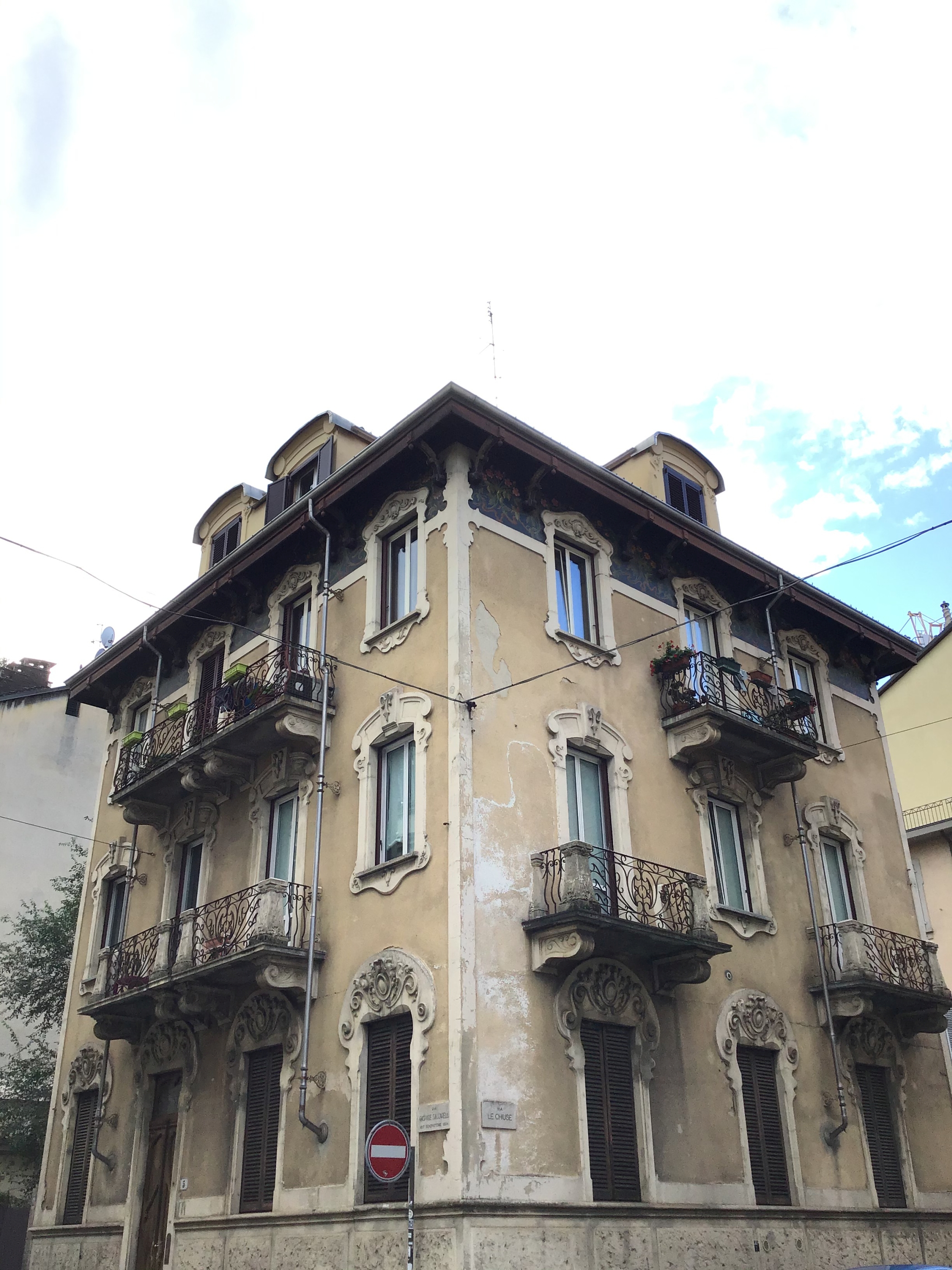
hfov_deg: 45.4
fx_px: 1137
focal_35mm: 31
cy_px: 635
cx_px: 476
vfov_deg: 58.4
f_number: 2.4
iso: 25
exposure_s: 1/379
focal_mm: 3.3
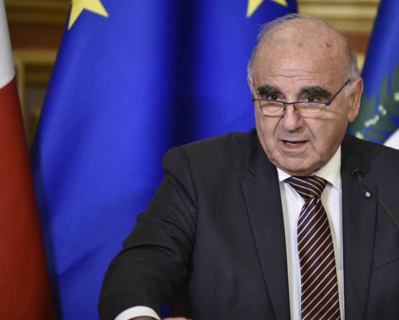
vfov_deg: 5.5
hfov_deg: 6.9
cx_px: 286
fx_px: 3319
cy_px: 127
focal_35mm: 281
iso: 3200
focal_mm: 200
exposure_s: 1/160
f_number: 2.8
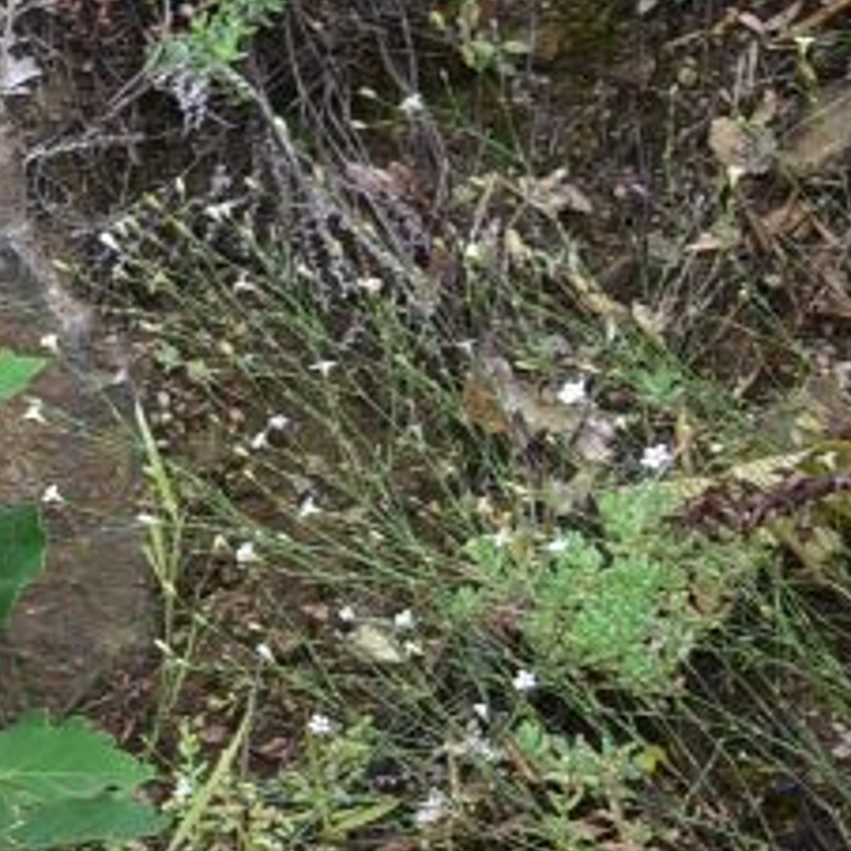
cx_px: -1276
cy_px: -164
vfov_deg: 7.1
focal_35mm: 244
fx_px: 6787
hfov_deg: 6.8
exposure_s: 1/125
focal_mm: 50
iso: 320
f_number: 7.1
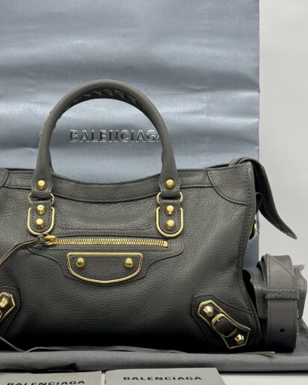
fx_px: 581
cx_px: 107
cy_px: 216
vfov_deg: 36.6
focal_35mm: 51
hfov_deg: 29.5
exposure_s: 1/133
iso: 32
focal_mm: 5.7
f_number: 1.5
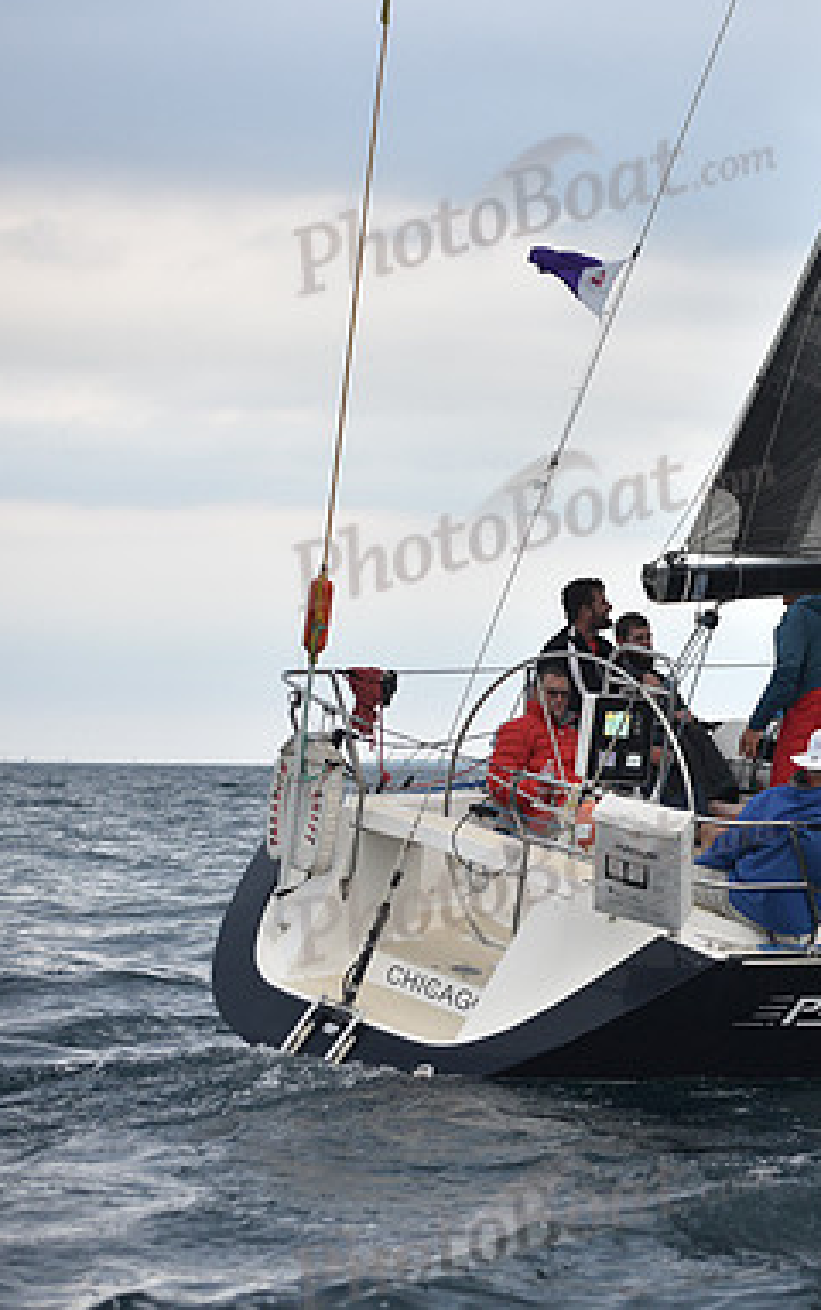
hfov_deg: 11.9
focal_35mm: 108
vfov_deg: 19.3
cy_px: 652
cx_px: 954
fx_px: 3859
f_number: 3.5
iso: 640
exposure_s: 1/640
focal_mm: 70
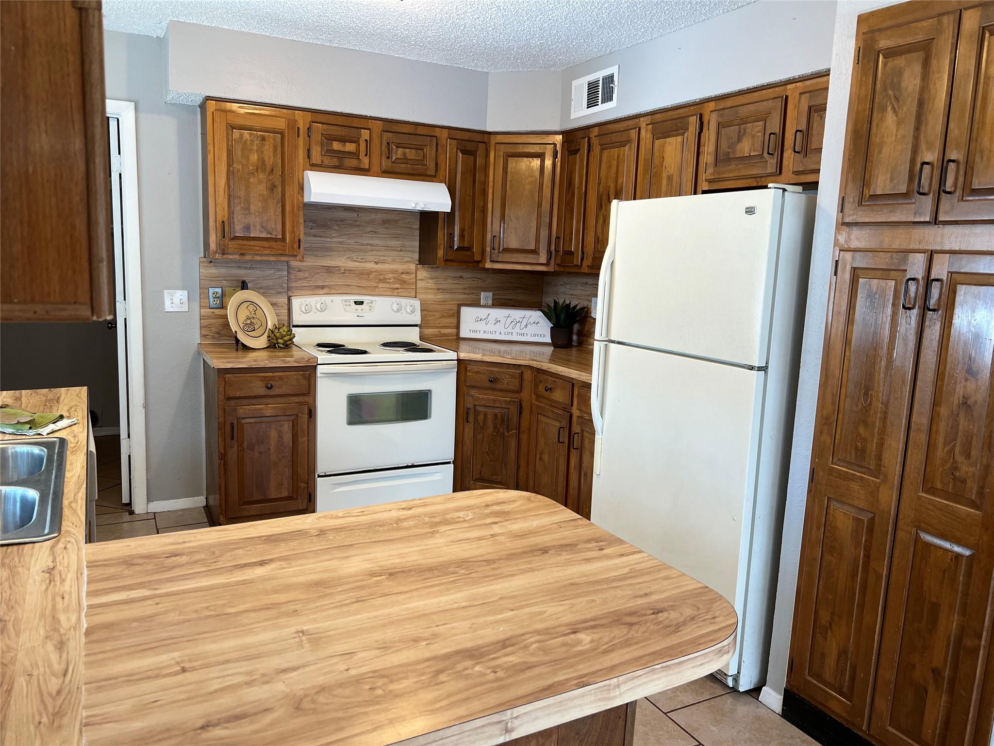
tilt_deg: -9.5
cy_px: 373
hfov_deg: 67.3
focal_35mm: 26
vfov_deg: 53.1
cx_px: 497
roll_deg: -3.0
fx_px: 747
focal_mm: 5.7
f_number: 1.5
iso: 100
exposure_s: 1/120
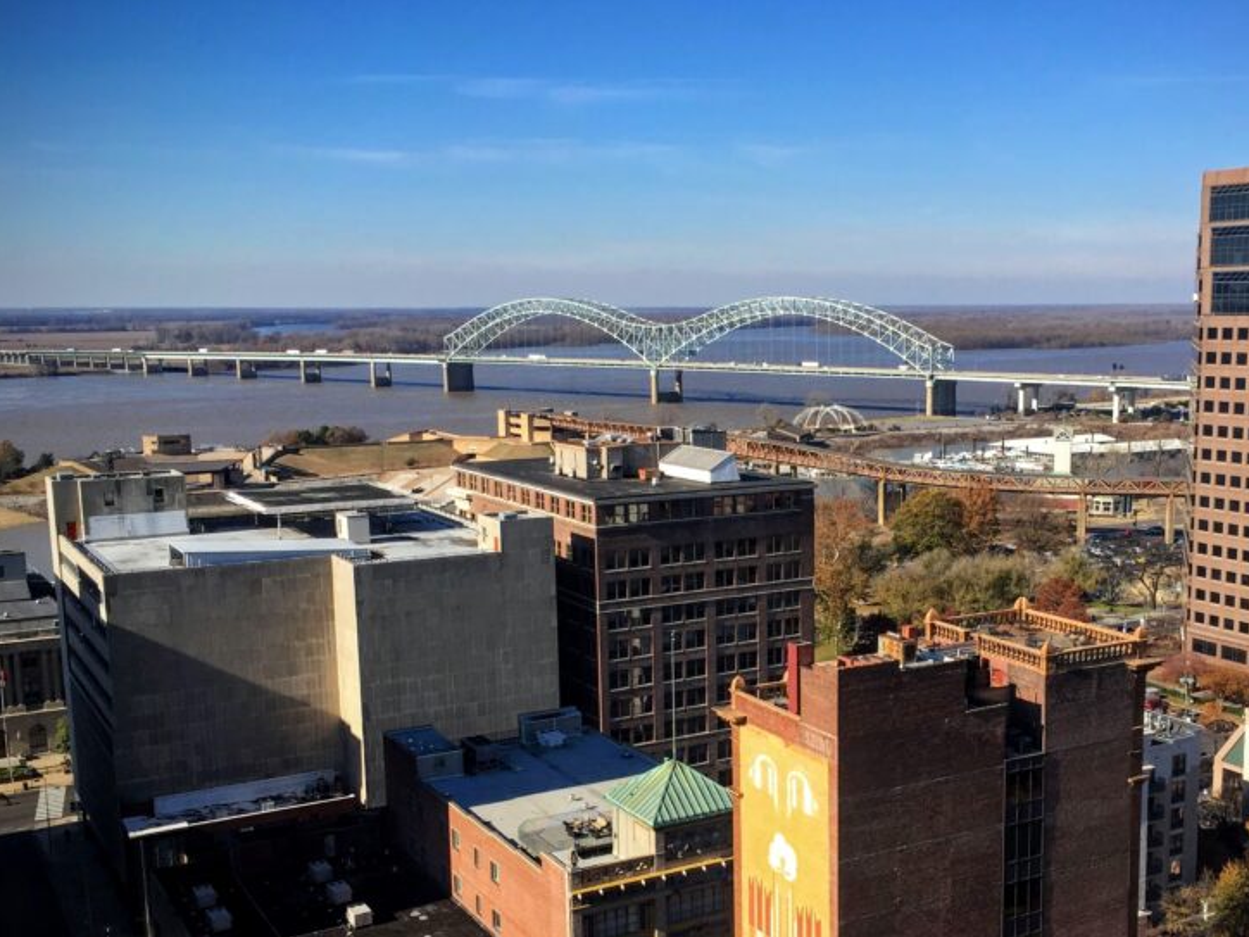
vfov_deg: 35.0
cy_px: 578
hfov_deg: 45.5
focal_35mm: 41
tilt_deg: -8.4
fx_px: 1479
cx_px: 766
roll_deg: +0.2
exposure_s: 1/1582
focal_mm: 4.15
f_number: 2.2
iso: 32
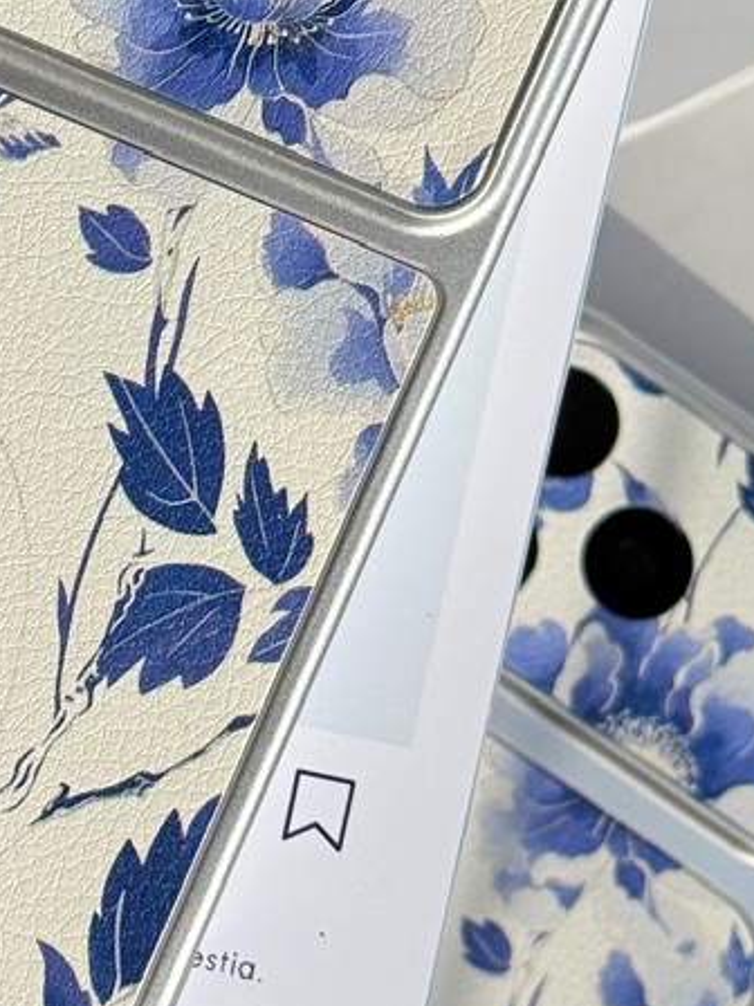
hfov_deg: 10.7
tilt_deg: -79.8
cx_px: 27
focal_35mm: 137
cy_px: 321
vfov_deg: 14.4
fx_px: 3979
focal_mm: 6.76
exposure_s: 1/6024
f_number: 1.78
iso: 64
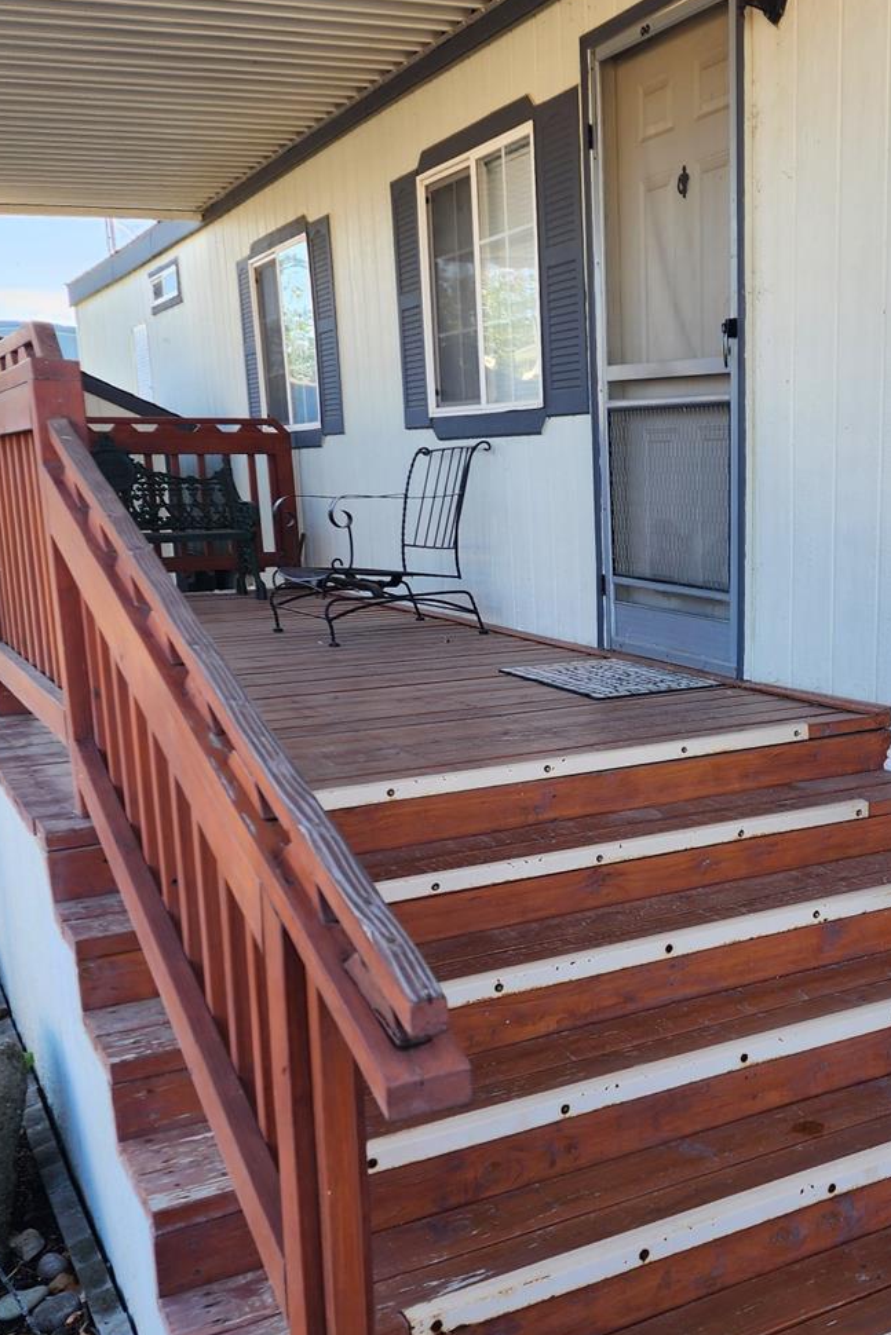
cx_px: 714
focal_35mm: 37
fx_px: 1373
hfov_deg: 34.8
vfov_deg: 51.7
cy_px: 751
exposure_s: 1/180
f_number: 1.8
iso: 25
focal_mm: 6.4
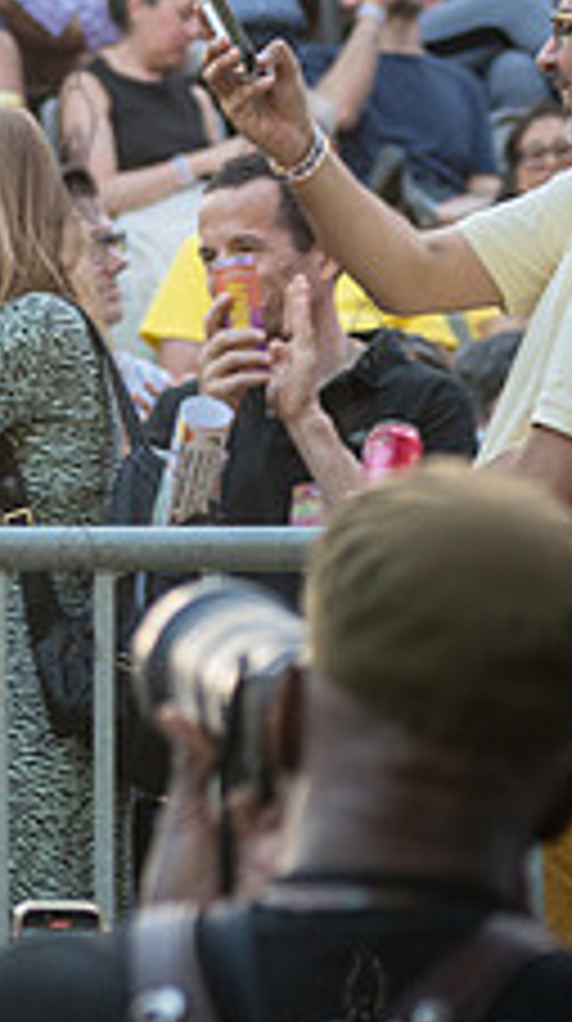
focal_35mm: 236
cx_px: -509
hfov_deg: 5.0
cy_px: 367
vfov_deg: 9.1
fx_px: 6390
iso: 500
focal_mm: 86
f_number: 3.5
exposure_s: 1/250
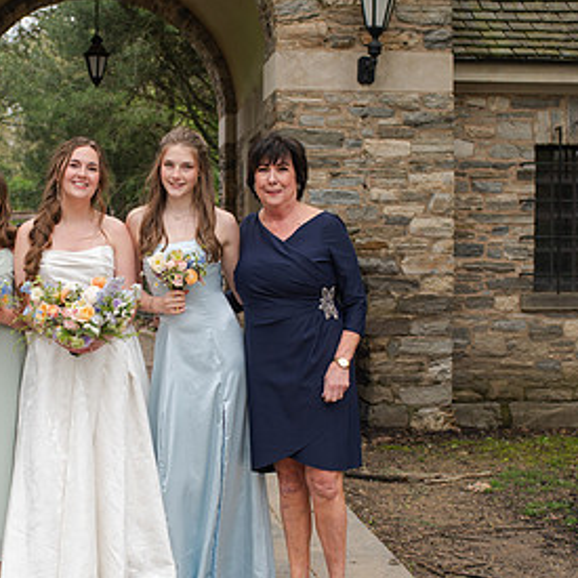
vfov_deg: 23.3
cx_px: 135
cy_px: 340
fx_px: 1398
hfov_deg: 23.1
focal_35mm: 74
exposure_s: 1/320
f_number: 3.2
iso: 140
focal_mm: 35
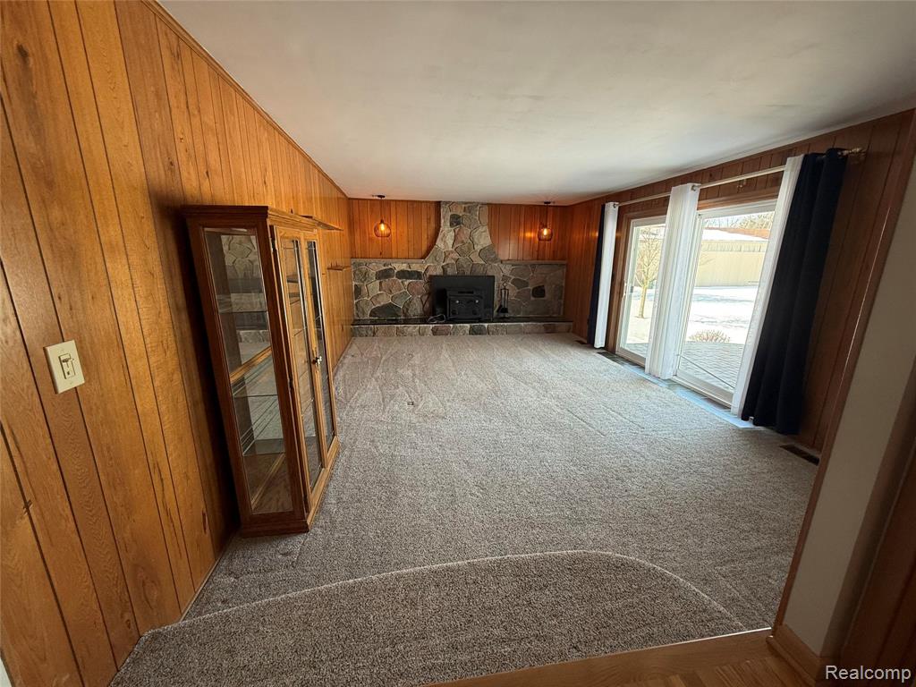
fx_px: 370
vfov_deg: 85.7
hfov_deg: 102.1
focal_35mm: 14
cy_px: 344
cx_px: 458
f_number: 2.2
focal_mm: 2.22
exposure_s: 1/99
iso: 100
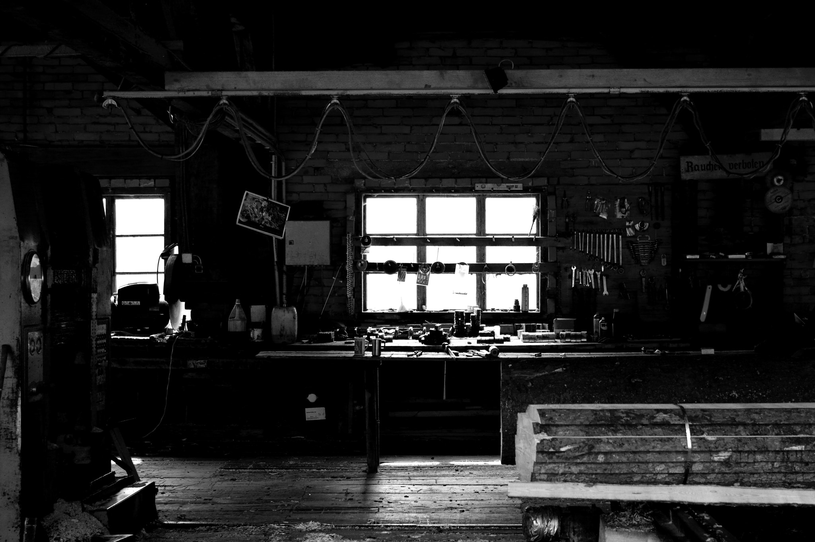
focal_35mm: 64
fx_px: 1448
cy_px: 271
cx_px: 408
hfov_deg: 31.4
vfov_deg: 21.2
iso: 800
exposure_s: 1/200
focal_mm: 42.5
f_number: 4.5
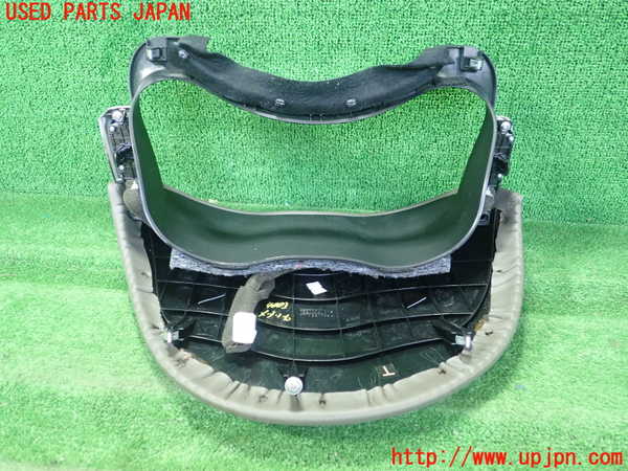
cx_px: 314
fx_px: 544
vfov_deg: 46.8
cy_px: 236
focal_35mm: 30
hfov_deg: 60.0
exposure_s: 1/80
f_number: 2.3
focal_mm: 5.5
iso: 800
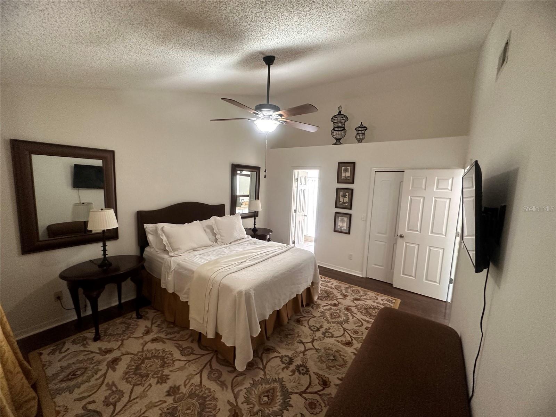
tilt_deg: -7.1
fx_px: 225
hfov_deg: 102.1
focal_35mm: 14
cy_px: 208
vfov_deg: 85.7
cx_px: 278
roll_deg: -2.0
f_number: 2.2
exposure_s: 1/60
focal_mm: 2.22
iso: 320
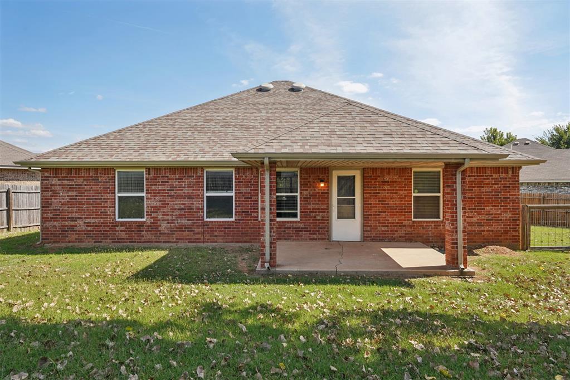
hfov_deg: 73.7
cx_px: 285
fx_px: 380
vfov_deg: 53.1
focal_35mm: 24
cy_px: 190
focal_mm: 24
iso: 100
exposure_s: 1/100
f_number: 9
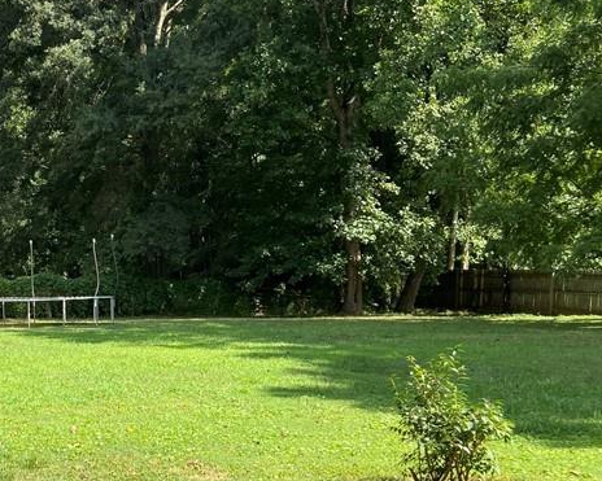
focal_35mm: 56
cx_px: 43
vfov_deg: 26.9
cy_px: 336
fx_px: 998
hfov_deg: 31.7
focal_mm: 4.25
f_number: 1.8
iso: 32
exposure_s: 1/799
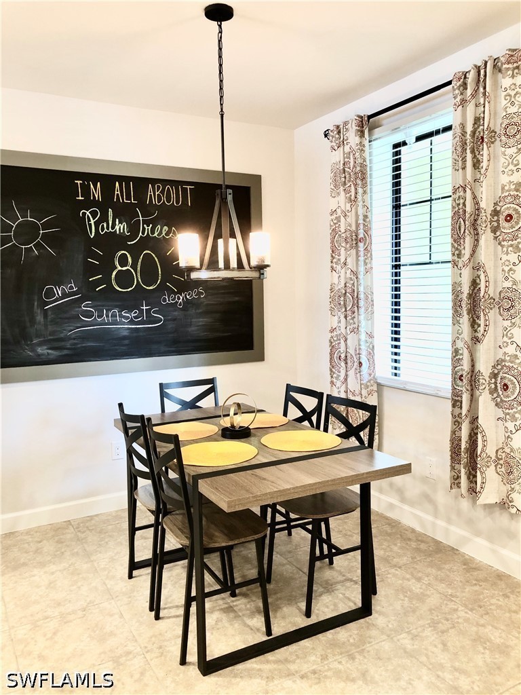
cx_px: 260
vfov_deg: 63.4
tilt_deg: -5.7
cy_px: 348
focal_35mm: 28
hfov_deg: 49.7
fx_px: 562
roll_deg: +1.0
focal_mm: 3.99
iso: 40
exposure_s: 1/20
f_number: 1.8
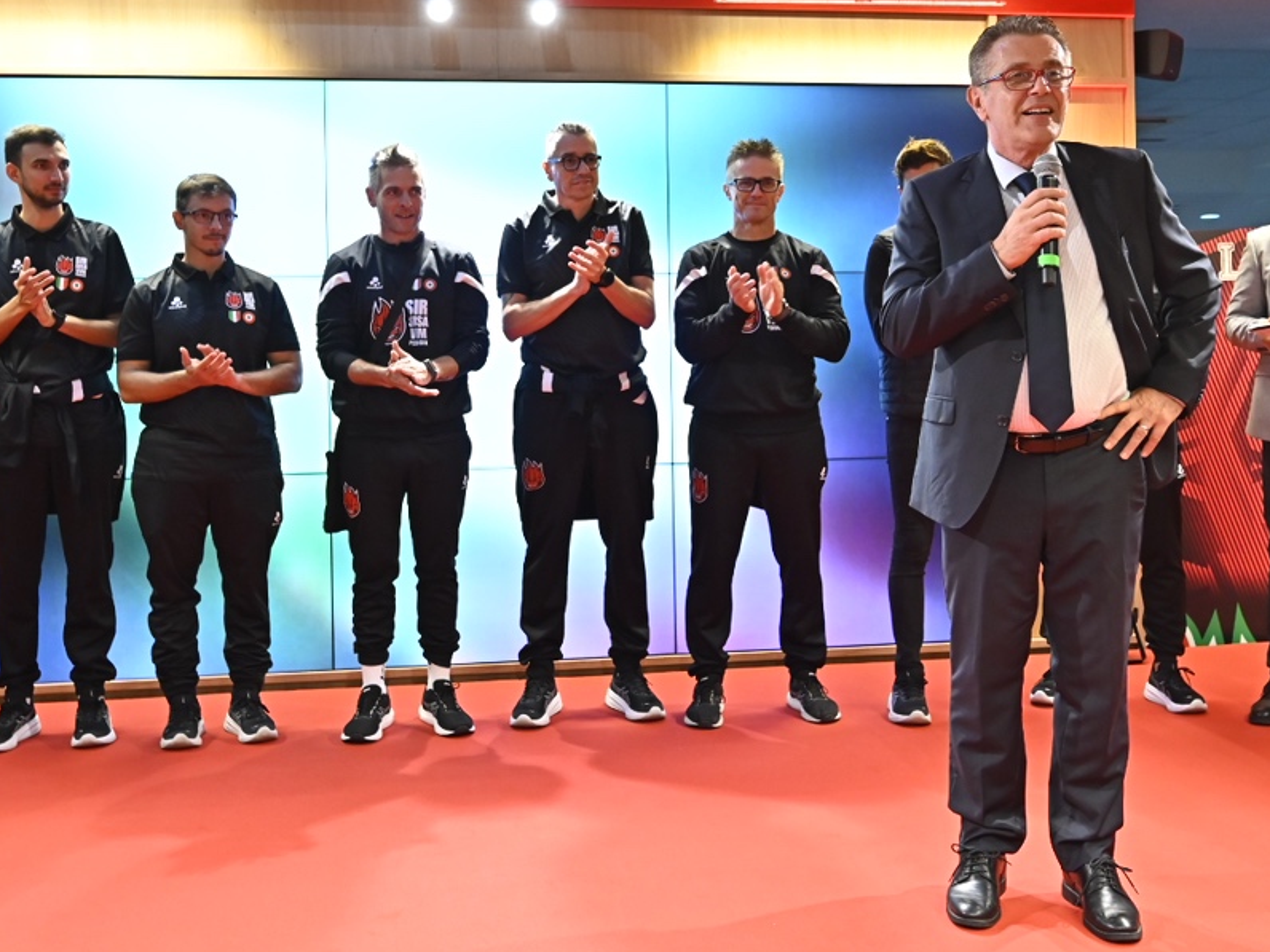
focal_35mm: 37
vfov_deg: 38.5
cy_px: 332
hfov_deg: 50.4
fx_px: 1349
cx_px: 587
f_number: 4
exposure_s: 1/250
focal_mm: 23.5
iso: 1600
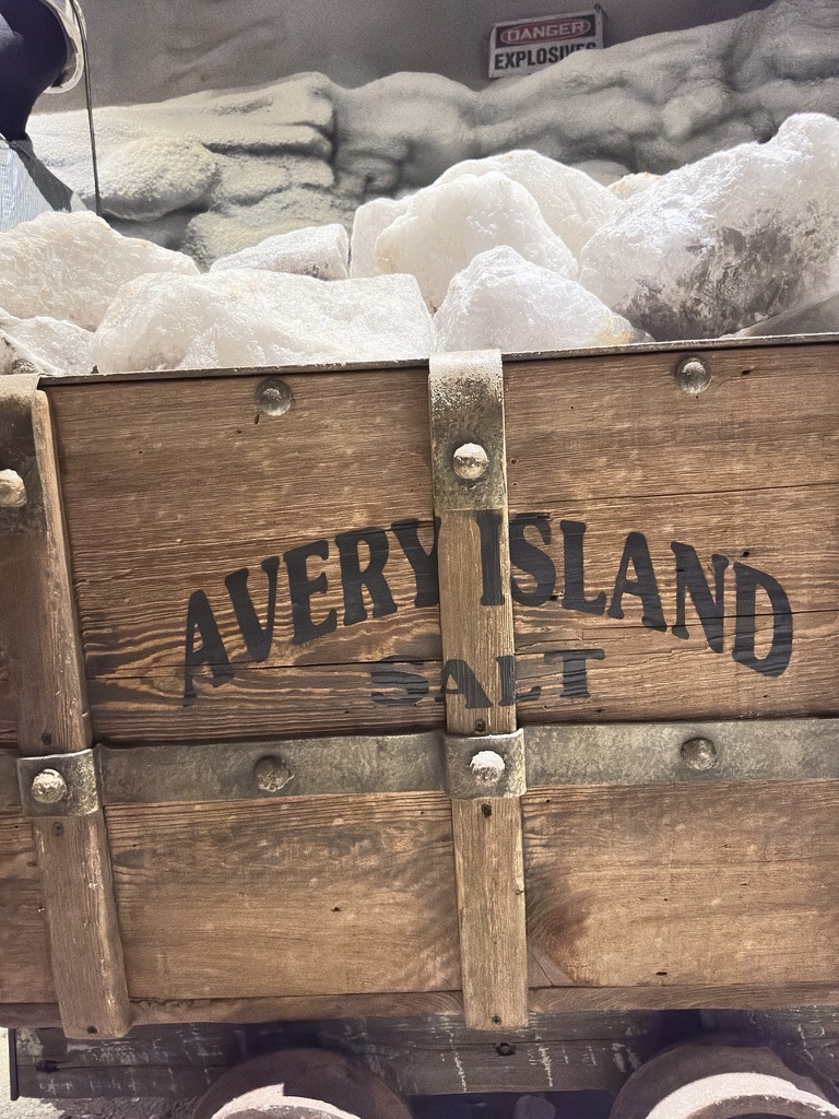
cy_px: 560
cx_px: 420
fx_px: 776
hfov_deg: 56.8
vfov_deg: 71.6
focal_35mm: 24
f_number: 1.78
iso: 6400
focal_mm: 6.86
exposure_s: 1/30
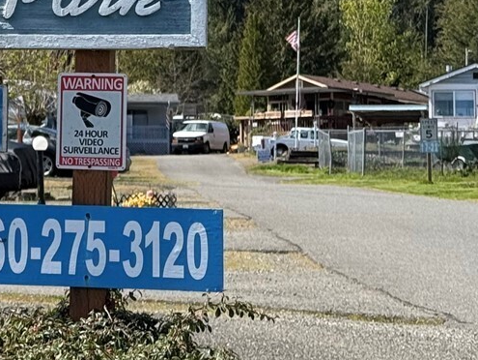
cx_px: -163
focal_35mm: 155
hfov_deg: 12.3
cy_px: -12
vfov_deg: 9.5
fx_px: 2142
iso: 64
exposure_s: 1/3891
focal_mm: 6.76
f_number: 1.78
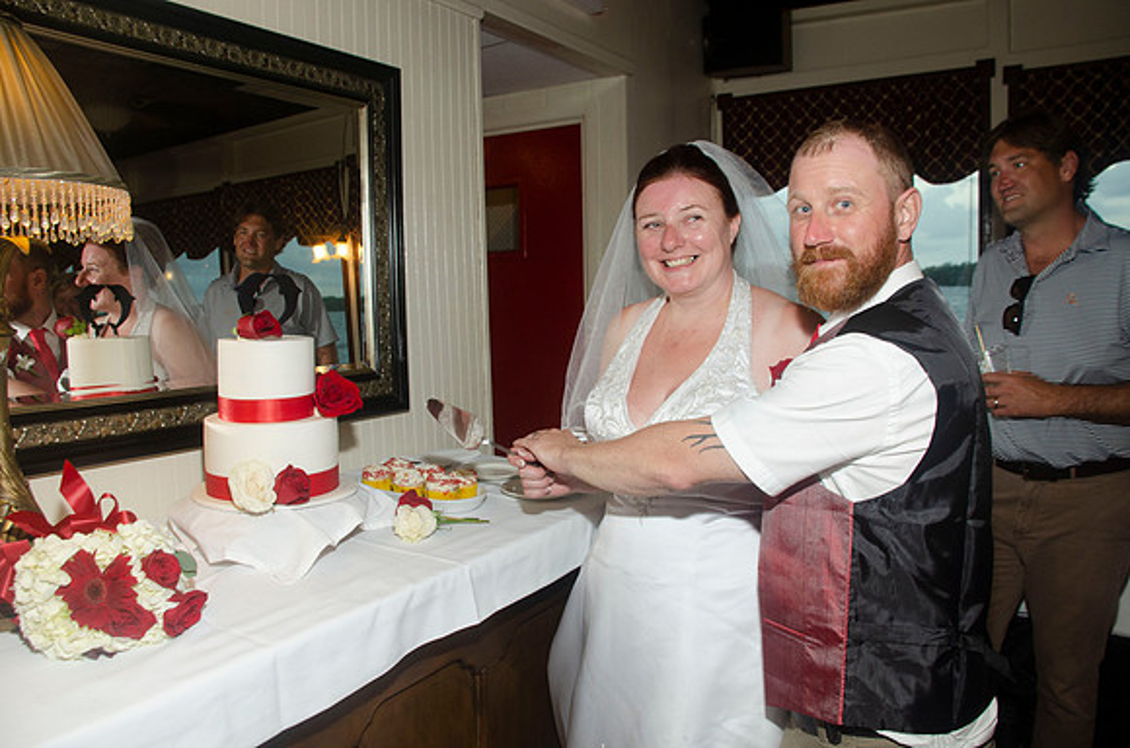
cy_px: 374
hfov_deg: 67.5
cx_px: 565
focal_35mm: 27
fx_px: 846
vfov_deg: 47.7
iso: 400
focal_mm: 18
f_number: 5.6
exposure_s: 1/60
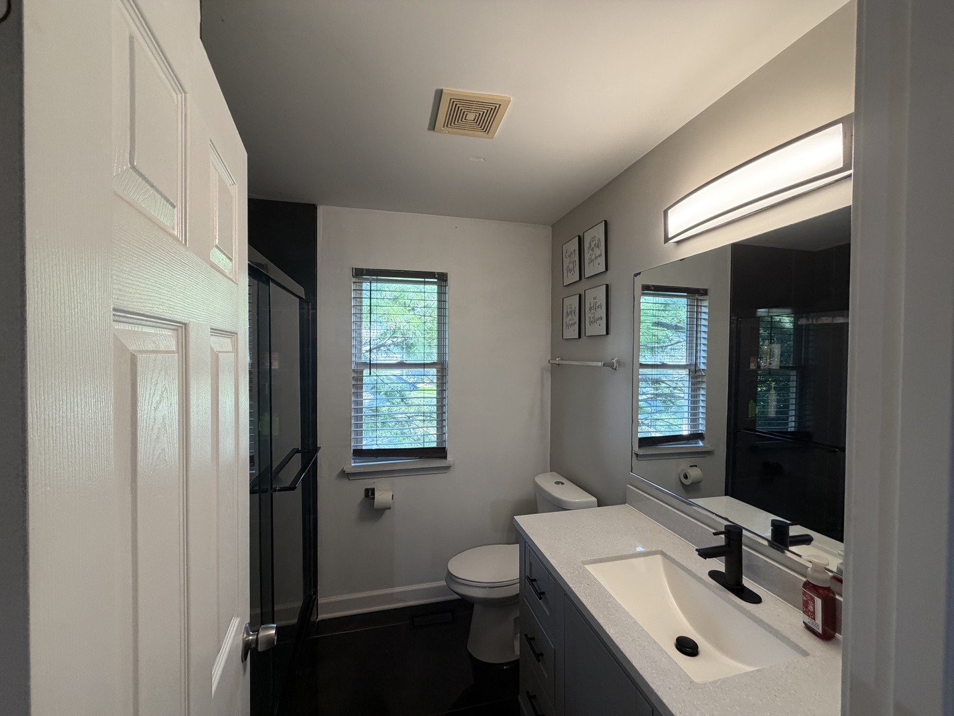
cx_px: 477
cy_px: 358
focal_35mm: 14
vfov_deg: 85.7
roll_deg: +0.5
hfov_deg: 102.1
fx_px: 386
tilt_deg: -2.0
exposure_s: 1/120
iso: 200
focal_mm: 2.22
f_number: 2.2
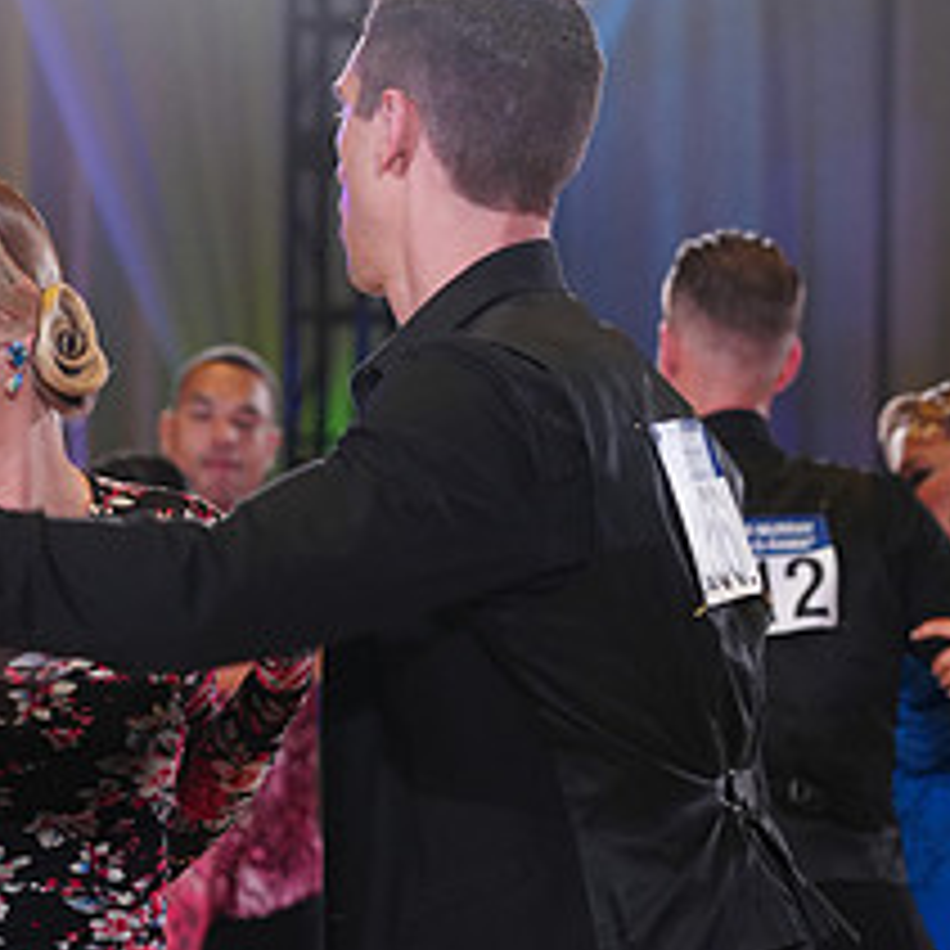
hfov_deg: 8.0
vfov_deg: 7.9
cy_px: 1139
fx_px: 6831
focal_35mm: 220
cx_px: 317
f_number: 4
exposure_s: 1/400
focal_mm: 94
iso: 1600
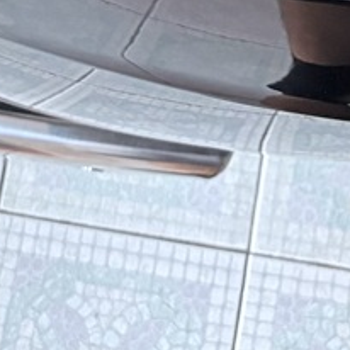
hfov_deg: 12.2
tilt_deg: -70.5
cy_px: -382
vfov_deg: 11.0
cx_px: 274
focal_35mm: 143
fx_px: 1636
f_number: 1.6
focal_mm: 5.96
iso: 320
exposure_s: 1/60
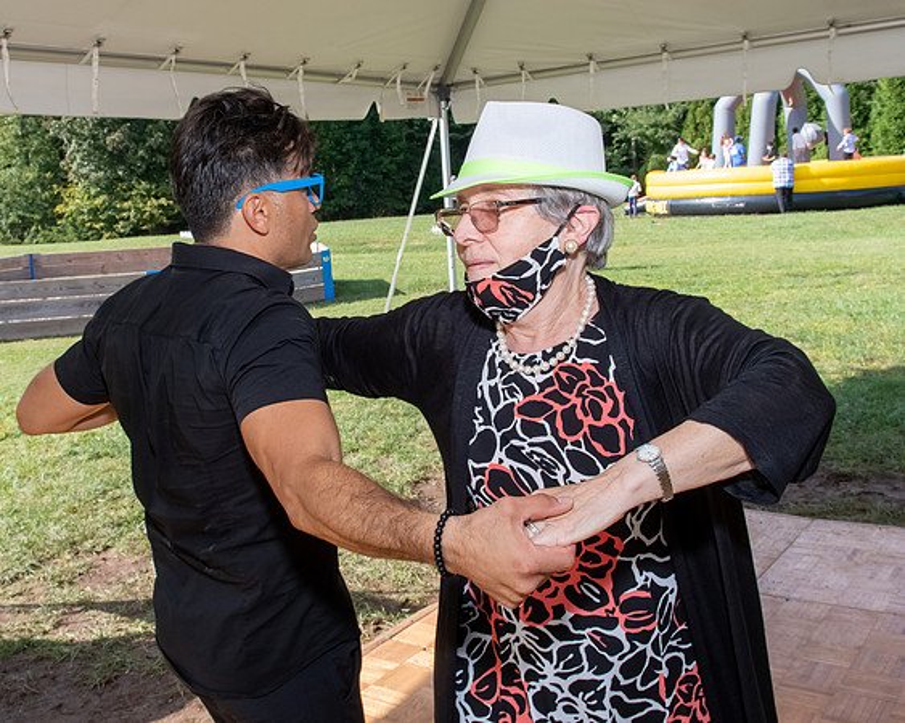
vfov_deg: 39.7
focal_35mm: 37
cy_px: 304
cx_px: 408
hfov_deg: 48.7
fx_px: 998
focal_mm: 18
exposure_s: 1/250
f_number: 9
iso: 400
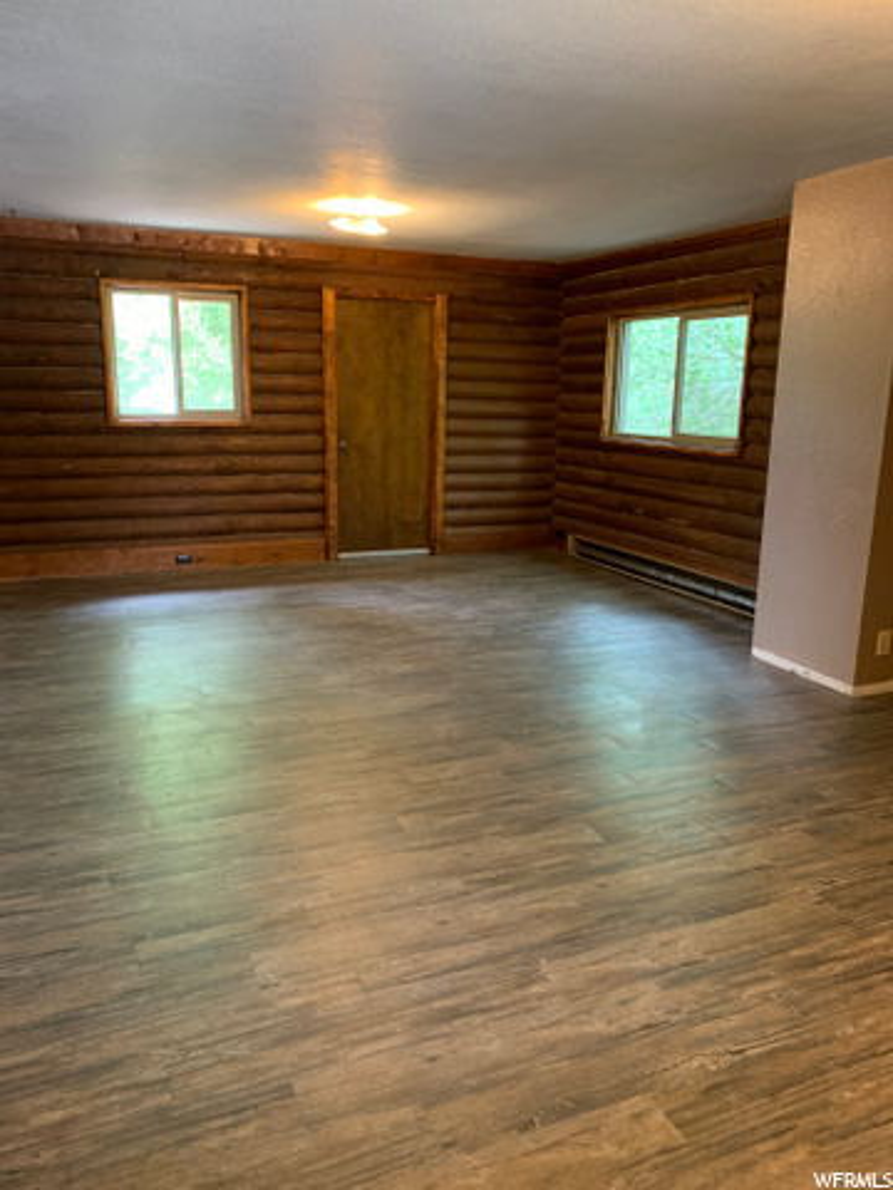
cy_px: 595
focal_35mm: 26
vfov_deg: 67.3
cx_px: 446
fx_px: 894
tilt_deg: -13.2
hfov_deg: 53.1
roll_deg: -0.7
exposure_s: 1/40
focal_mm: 4.25
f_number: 1.8
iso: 400
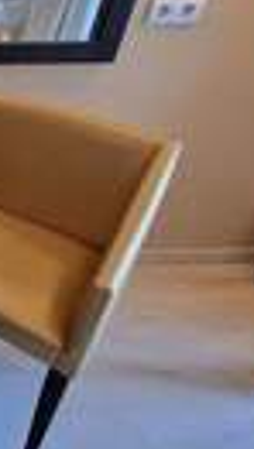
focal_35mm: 41
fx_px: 489
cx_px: -305
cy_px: 118
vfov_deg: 47.7
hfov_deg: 16.9
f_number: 2.2
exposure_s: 1/50
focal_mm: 2.2
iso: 250
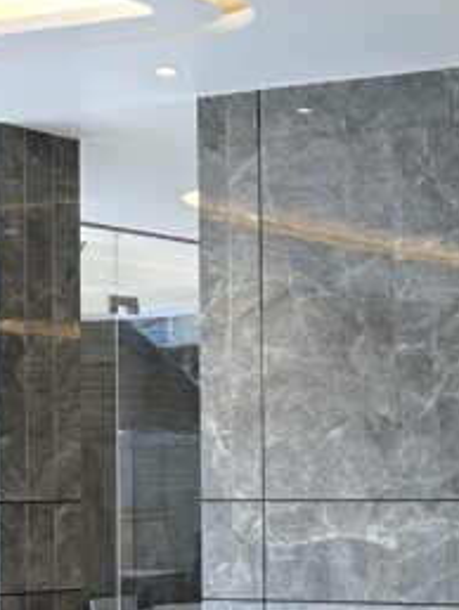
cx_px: 819
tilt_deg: -0.5
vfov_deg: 18.9
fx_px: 1818
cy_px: 468
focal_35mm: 103
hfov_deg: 13.1
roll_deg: -1.0
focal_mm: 5.7
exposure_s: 1/50
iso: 64
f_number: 1.5
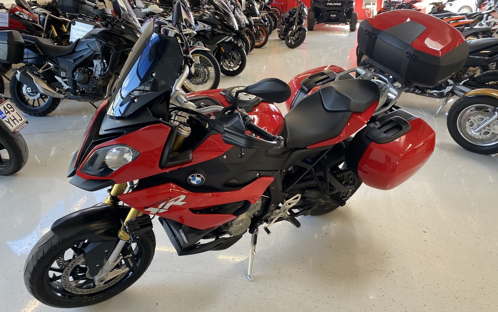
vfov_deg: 44.6
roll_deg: -0.2
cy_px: 154
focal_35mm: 28
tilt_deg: -20.5
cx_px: 252
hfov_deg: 66.5
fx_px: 380
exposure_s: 1/100
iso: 125
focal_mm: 4.25
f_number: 1.8
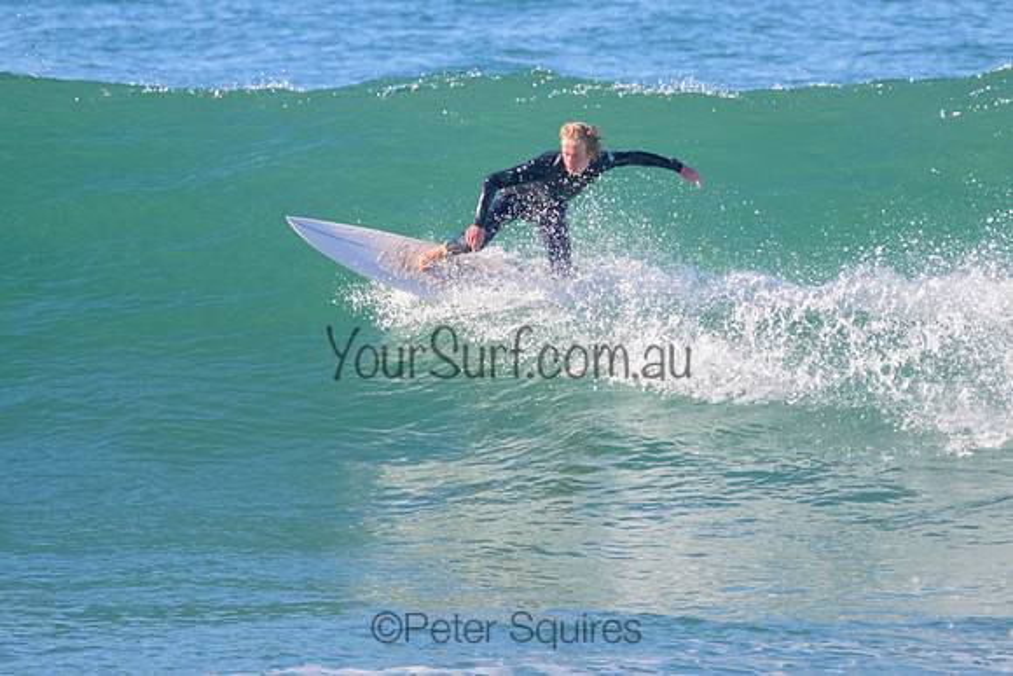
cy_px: 254
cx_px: 555
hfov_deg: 1.9
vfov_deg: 1.3
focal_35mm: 1095
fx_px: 30826
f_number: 11
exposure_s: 1/2000
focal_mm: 800
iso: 2500
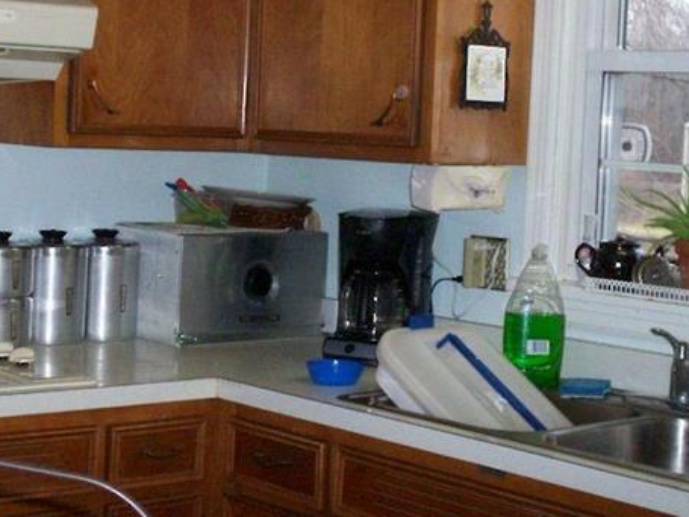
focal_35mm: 81
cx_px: 270
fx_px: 1612
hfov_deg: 24.1
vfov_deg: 18.2
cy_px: 226
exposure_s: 1/64
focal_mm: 5.9
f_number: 4.5
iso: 140
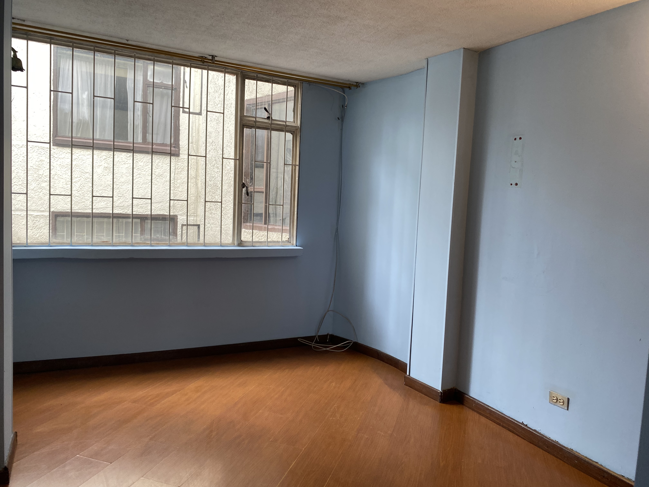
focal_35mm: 26
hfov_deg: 67.3
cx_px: 324
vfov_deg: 53.1
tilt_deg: -3.2
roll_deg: -1.9
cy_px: 244
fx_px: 487
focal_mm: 4.25
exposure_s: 1/120
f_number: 1.8
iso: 80
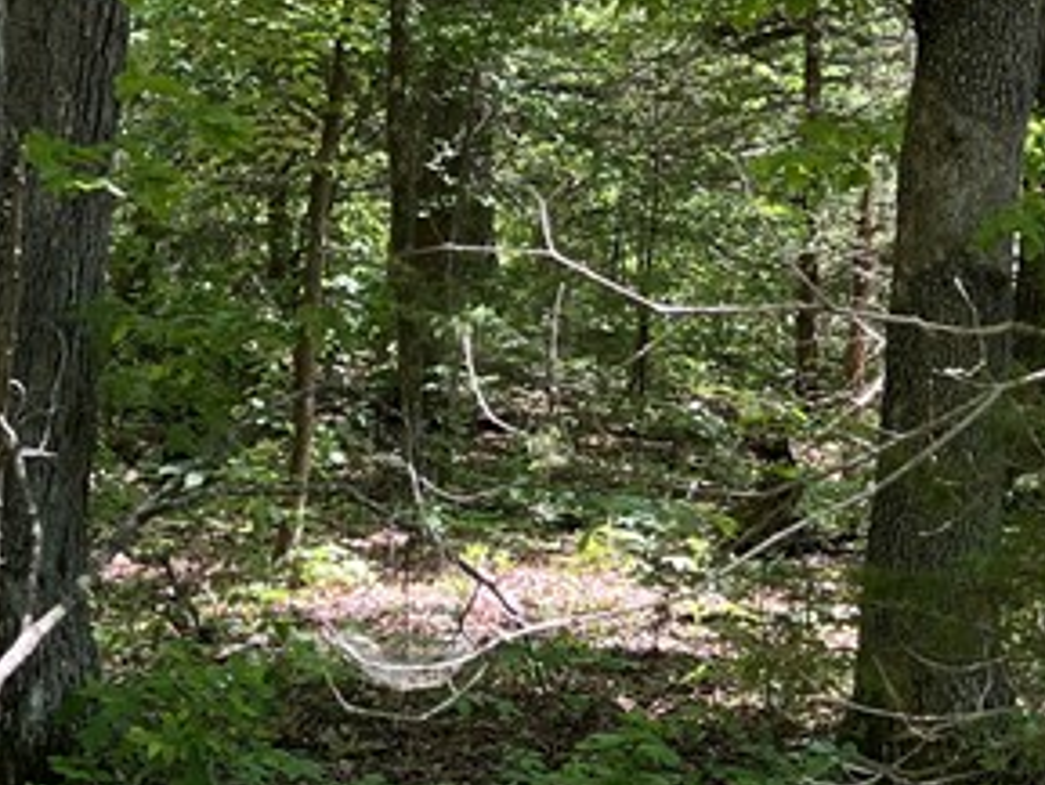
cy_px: 18
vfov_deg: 15.8
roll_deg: +1.2
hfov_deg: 21.3
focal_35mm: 92
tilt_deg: -1.0
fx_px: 2778
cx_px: 459
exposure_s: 1/195
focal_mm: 5.7
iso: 40
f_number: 1.5
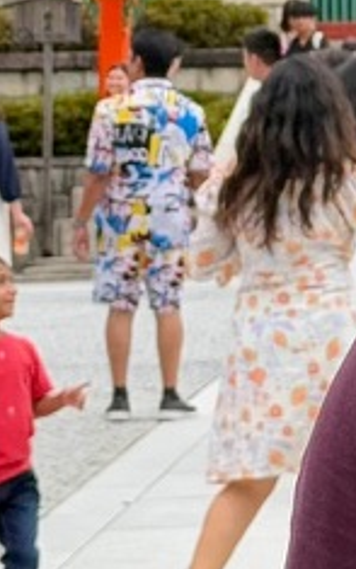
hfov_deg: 5.7
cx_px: 773
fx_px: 3444
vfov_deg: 9.3
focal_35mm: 222
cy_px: -70
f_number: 1.78
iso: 100
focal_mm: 6.76
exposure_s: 1/2273
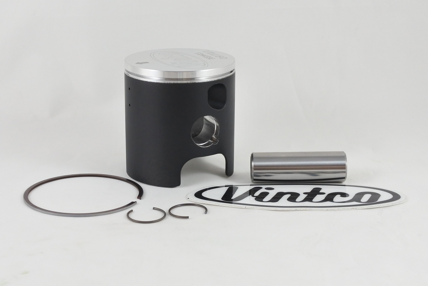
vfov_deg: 29.9
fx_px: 535
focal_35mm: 45
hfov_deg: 43.6
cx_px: 214
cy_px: 143
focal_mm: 16.8
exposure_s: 1/125
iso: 500
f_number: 4.5
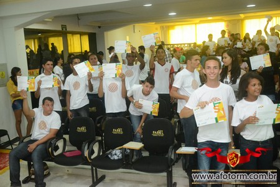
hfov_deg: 46.4
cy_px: 94
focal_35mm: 42
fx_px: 327
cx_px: 140
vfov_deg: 31.9
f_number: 4
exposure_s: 1/100
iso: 3200
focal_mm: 28
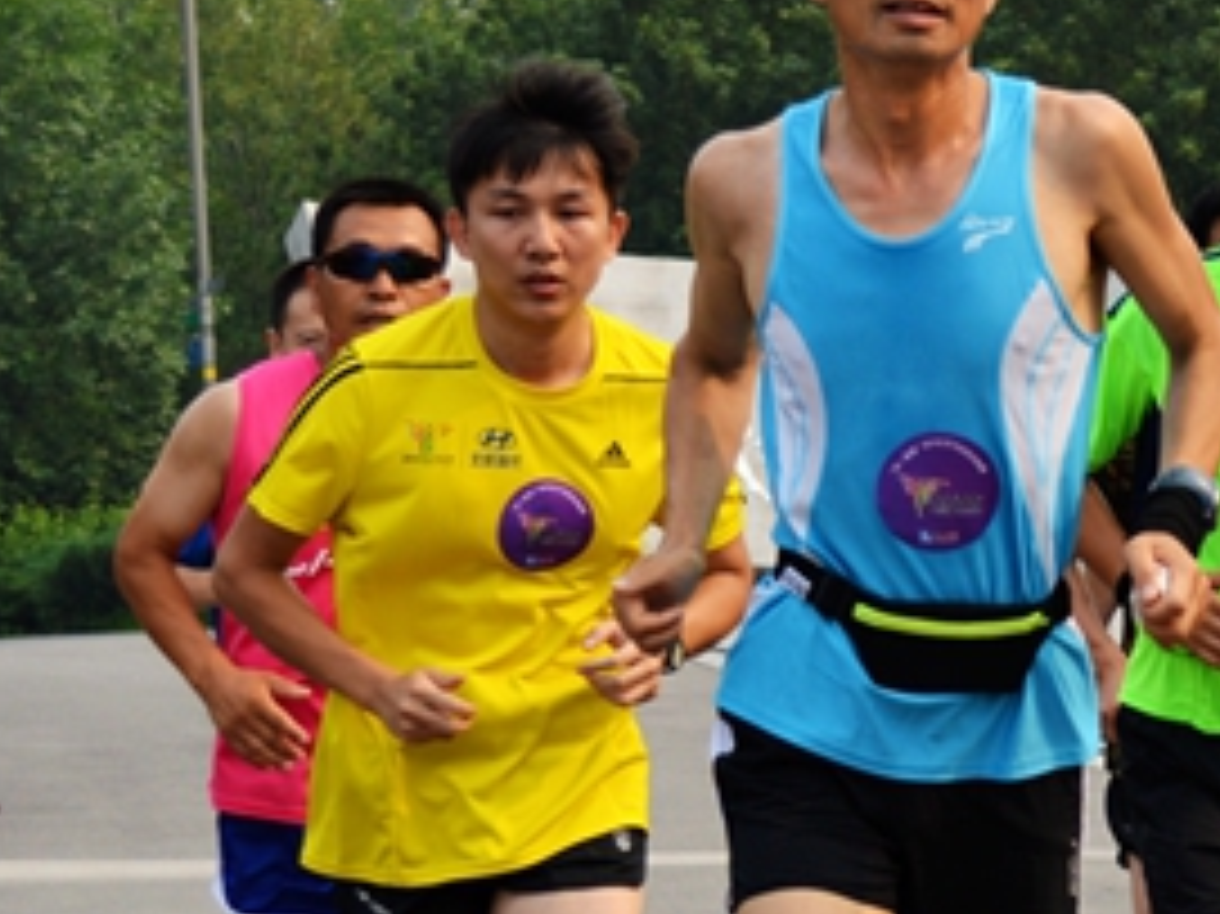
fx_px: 5249
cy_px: 525
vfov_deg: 9.9
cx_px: 1459
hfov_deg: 12.9
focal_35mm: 149
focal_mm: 28
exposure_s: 1/640
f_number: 4.5
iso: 100
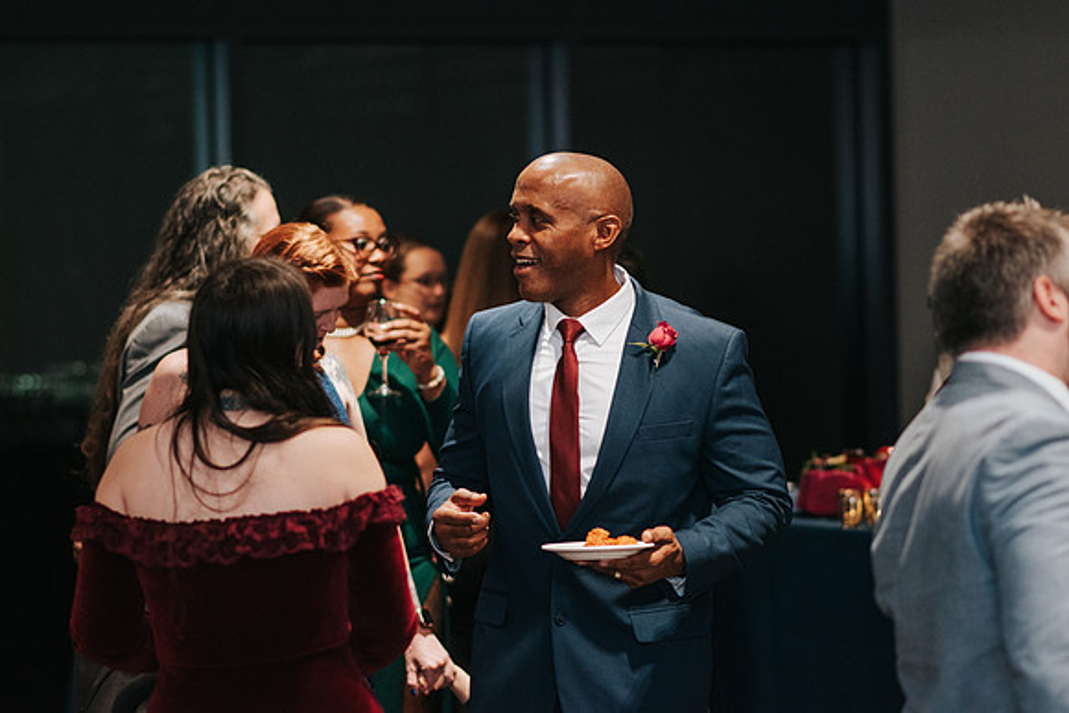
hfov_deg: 16.1
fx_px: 3787
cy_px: 356
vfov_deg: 10.8
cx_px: 534
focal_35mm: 128
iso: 800
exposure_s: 1/160
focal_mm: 85
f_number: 1.8
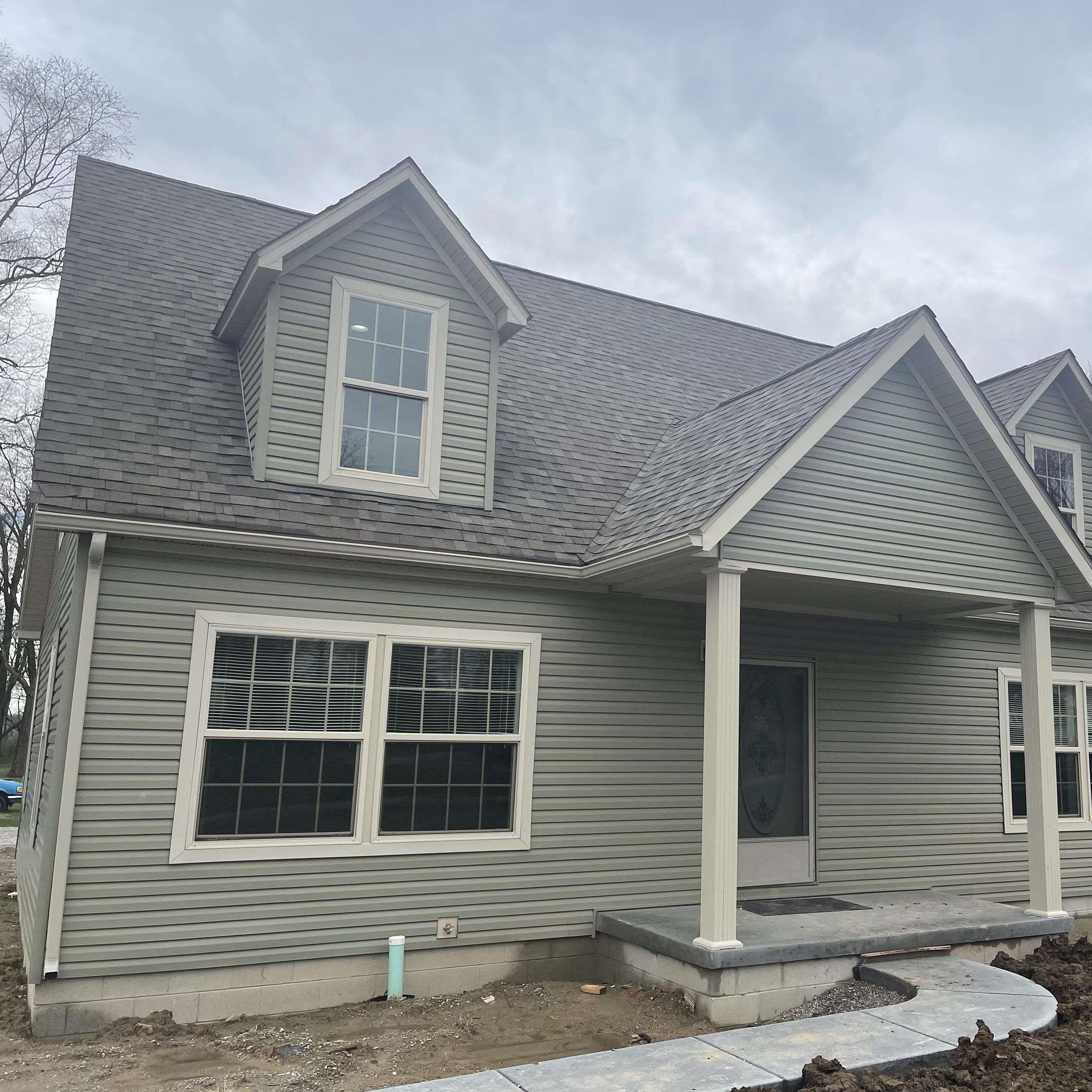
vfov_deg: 52.5
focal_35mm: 31
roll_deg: -1.4
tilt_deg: +8.8
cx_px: 711
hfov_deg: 51.7
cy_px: 547
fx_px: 1106
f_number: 1.6
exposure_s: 1/3344
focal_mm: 5.1
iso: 32
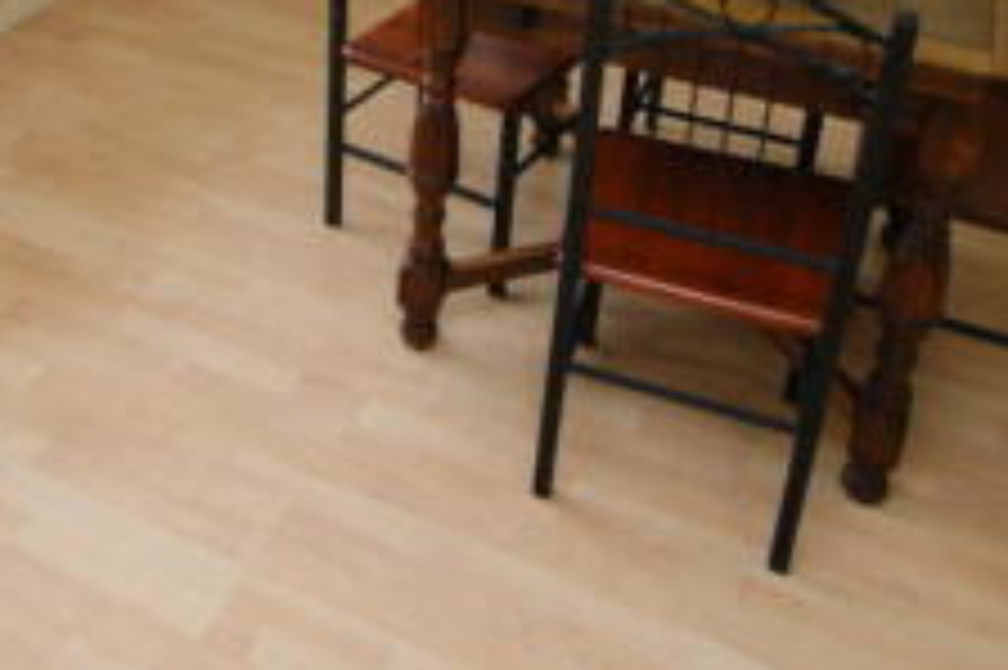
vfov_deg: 27.8
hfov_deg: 43.3
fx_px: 1231
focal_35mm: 44
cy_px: -67
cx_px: 270
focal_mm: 10
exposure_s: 1/60
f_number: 5.6
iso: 400
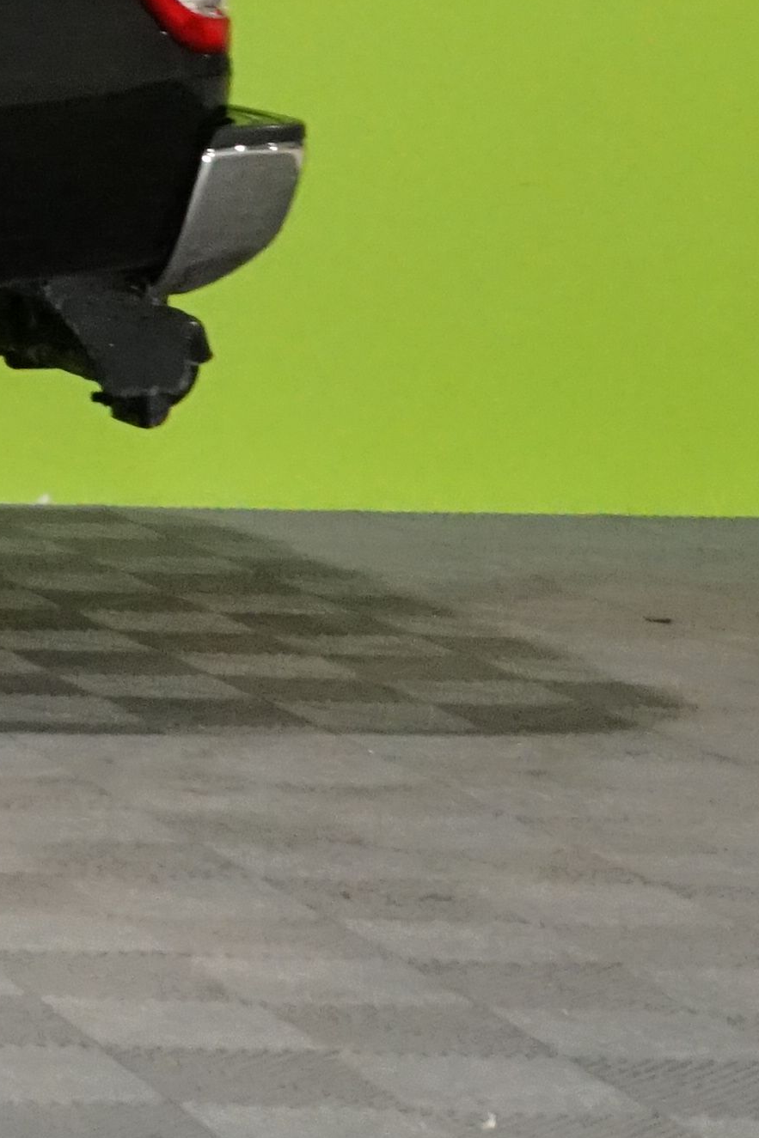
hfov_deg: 7.2
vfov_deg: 12.3
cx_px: -1779
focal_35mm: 163
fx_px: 5156
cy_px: -255
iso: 6400
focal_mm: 36
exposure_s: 1/80
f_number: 10
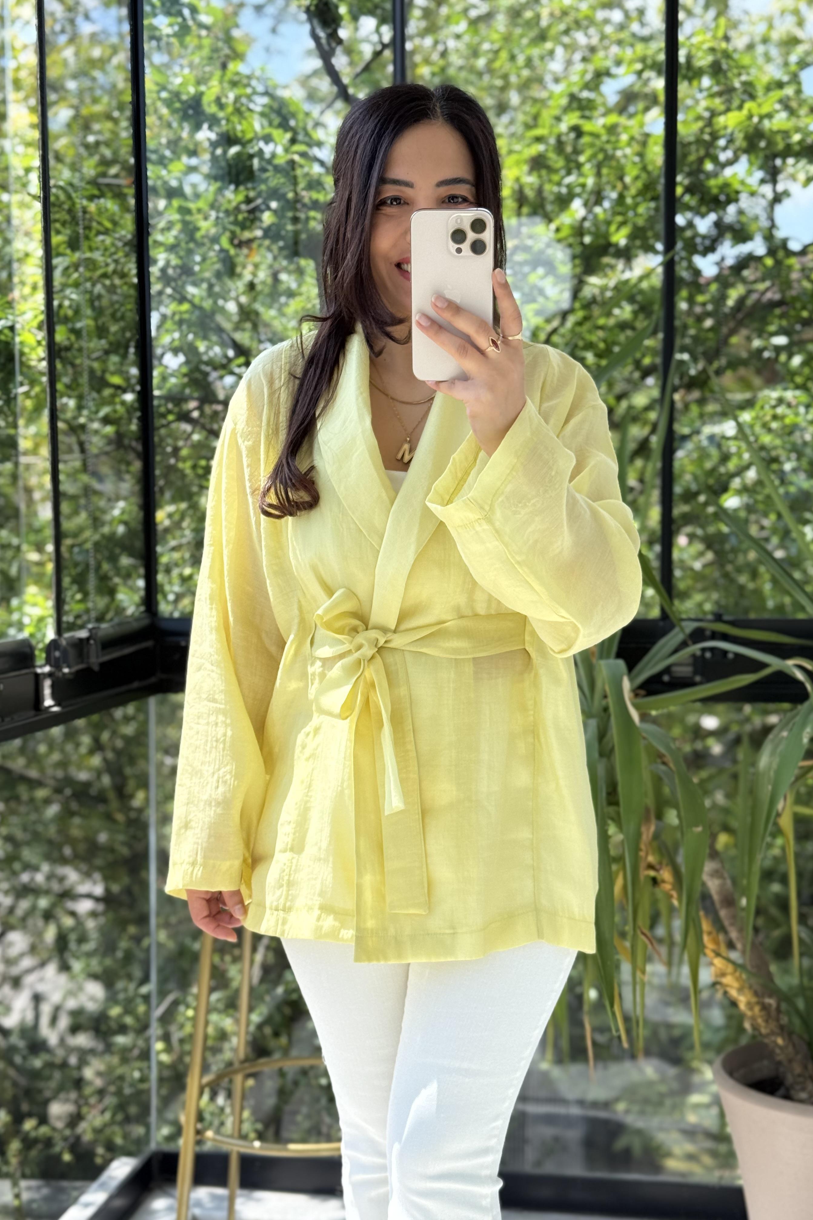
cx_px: 448
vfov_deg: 39.6
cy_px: 610
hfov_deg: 27.0
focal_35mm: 50
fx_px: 1694
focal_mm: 6.76
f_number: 1.78
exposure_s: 1/769
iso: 80
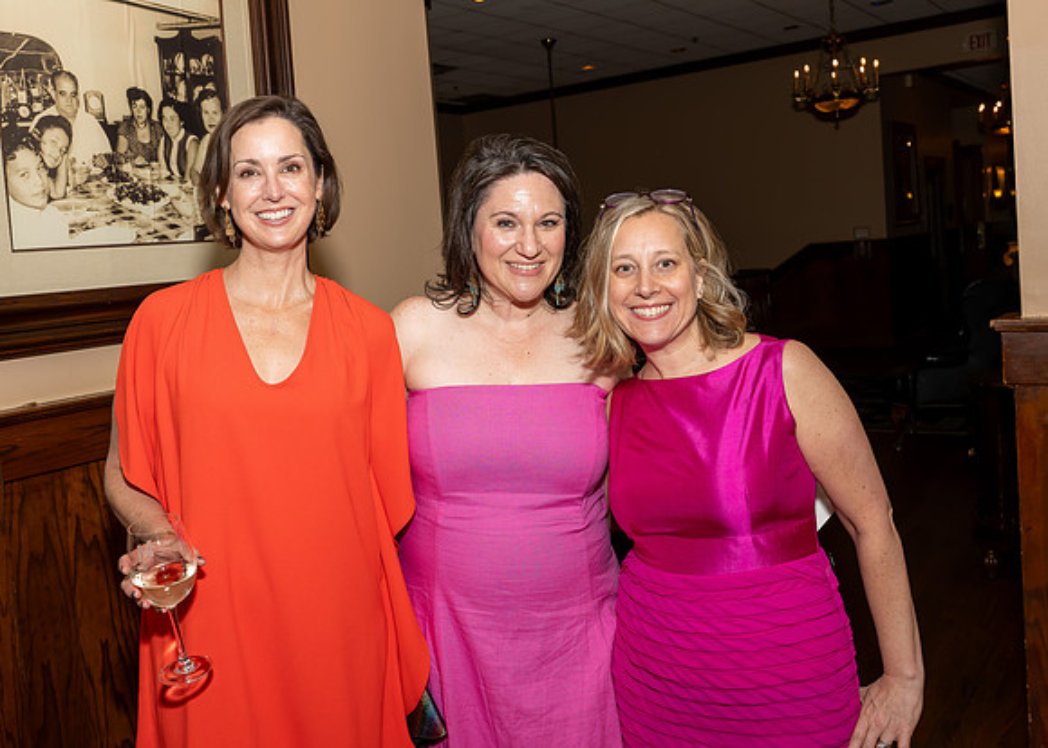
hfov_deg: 54.2
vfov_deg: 40.3
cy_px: 327
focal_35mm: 34
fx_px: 1019
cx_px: 442
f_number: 7.1
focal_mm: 29
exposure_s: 1/250
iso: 500
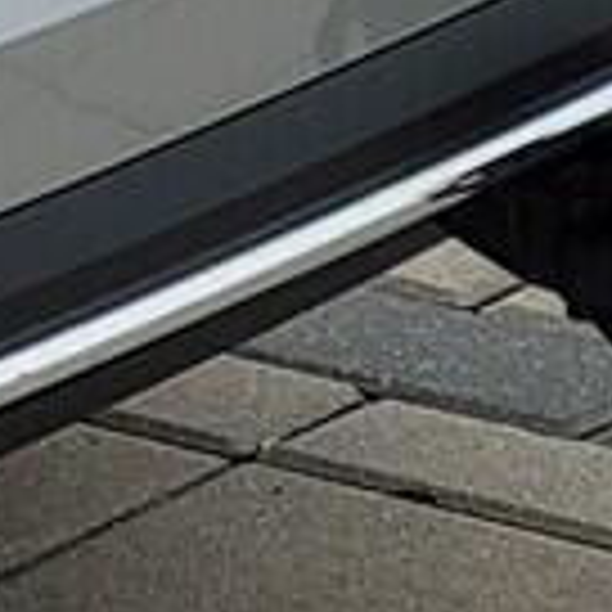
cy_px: -1116
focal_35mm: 711
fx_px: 14222
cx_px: -824
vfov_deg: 2.4
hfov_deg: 2.4
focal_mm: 7.12
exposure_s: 1/509
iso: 25
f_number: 2.4
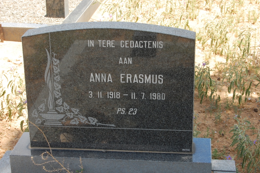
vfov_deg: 16.4
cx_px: 129
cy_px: 87
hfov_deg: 24.3
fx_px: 603
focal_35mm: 84
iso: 200
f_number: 14
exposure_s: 1/50
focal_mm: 55
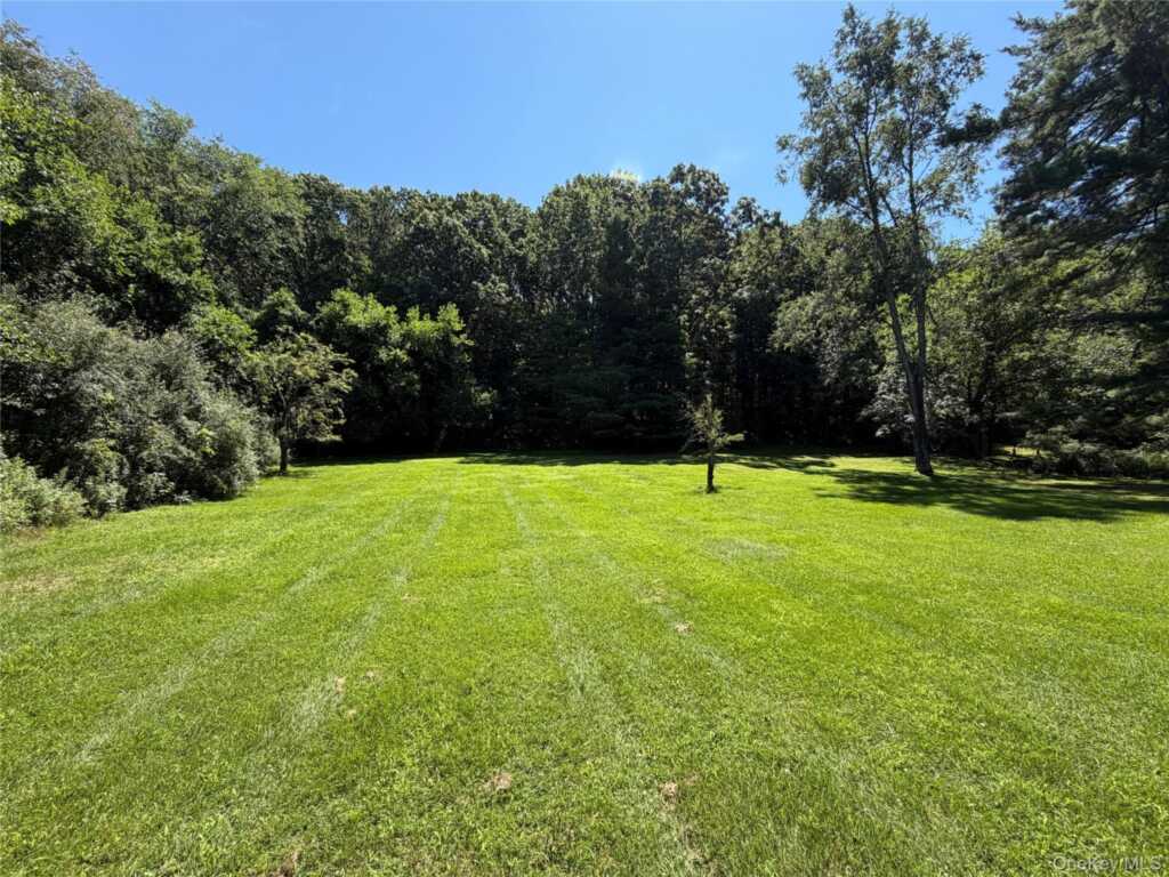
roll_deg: +1.7
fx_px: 473
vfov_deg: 85.7
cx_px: 584
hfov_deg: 102.1
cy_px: 438
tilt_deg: +3.0
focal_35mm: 14
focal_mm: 2.22
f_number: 2.2
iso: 40
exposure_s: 1/709
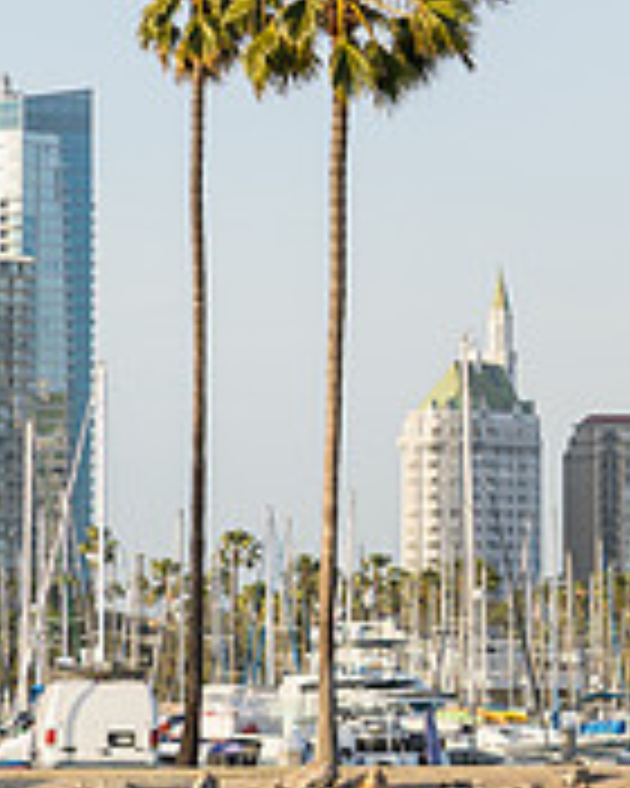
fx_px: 6153
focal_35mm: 264
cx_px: 1089
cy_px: 362
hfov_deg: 5.8
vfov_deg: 7.3
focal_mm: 85
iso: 125
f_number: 2.8
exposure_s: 1/1000
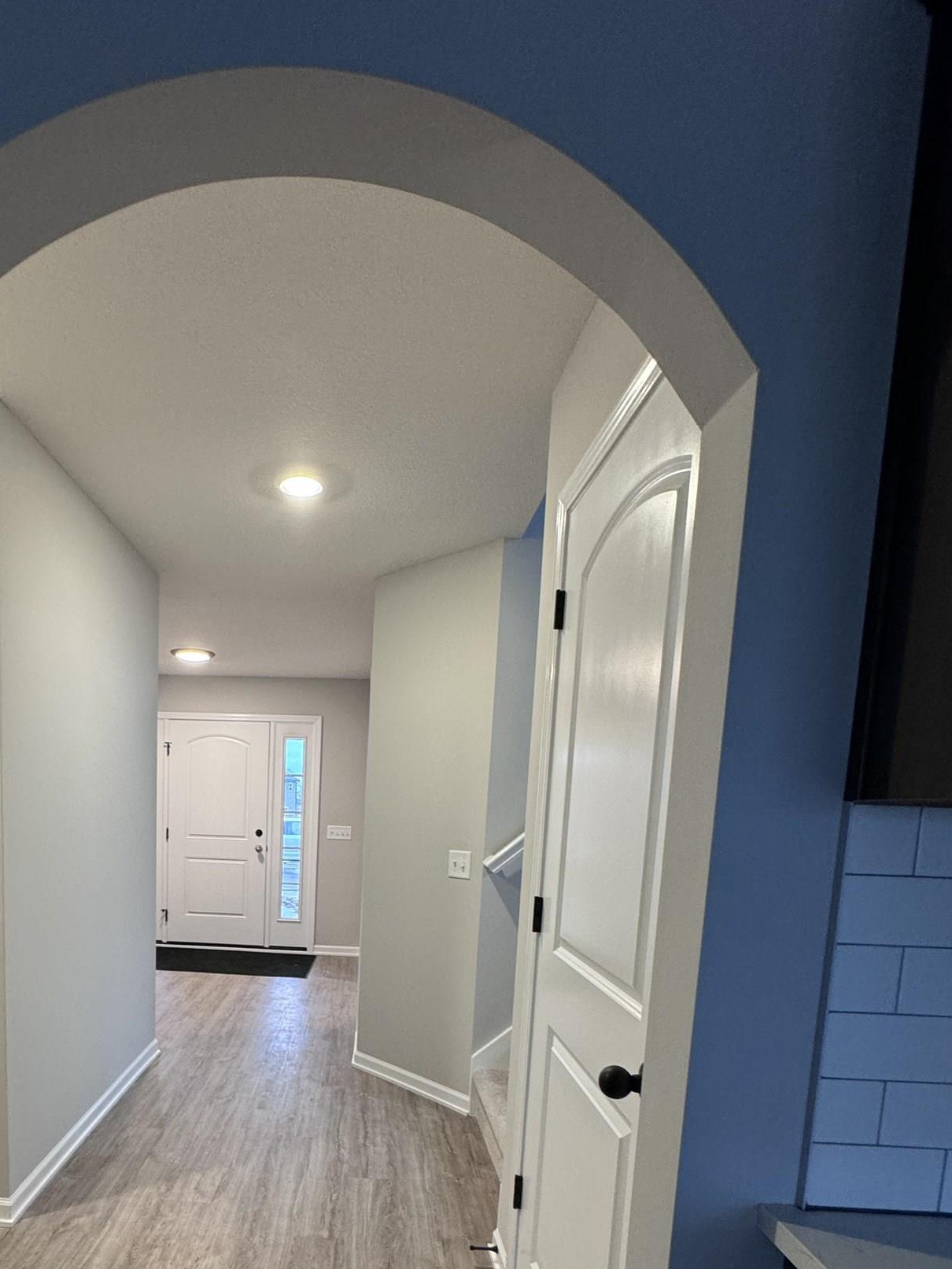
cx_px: 312
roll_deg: -1.6
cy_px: 891
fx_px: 733
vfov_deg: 77.8
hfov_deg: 64.2
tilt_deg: -5.7
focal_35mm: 20
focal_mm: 2.22
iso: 200
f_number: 2.2
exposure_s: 1/60
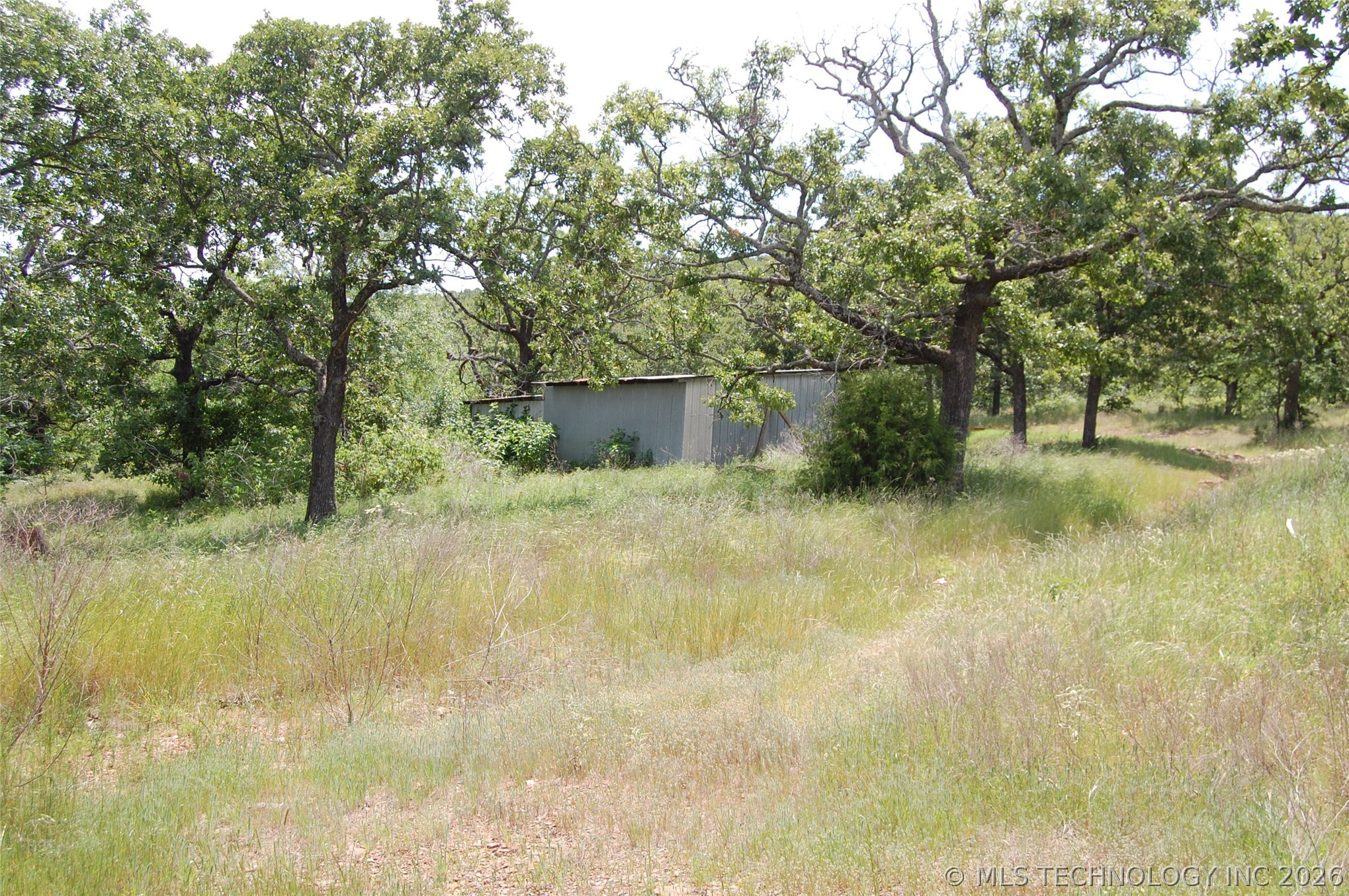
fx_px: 1291
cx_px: 674
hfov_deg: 55.2
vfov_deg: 38.3
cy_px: 448
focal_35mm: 34
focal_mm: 23
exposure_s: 1/250
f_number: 8
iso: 200
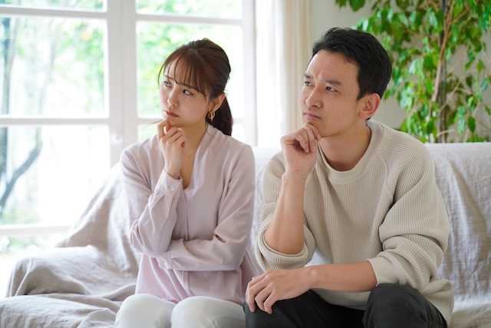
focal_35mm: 58
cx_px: 246
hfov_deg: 34.5
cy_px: 164
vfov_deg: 23.4
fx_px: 791
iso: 320
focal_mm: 58
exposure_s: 1/60
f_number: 2.8
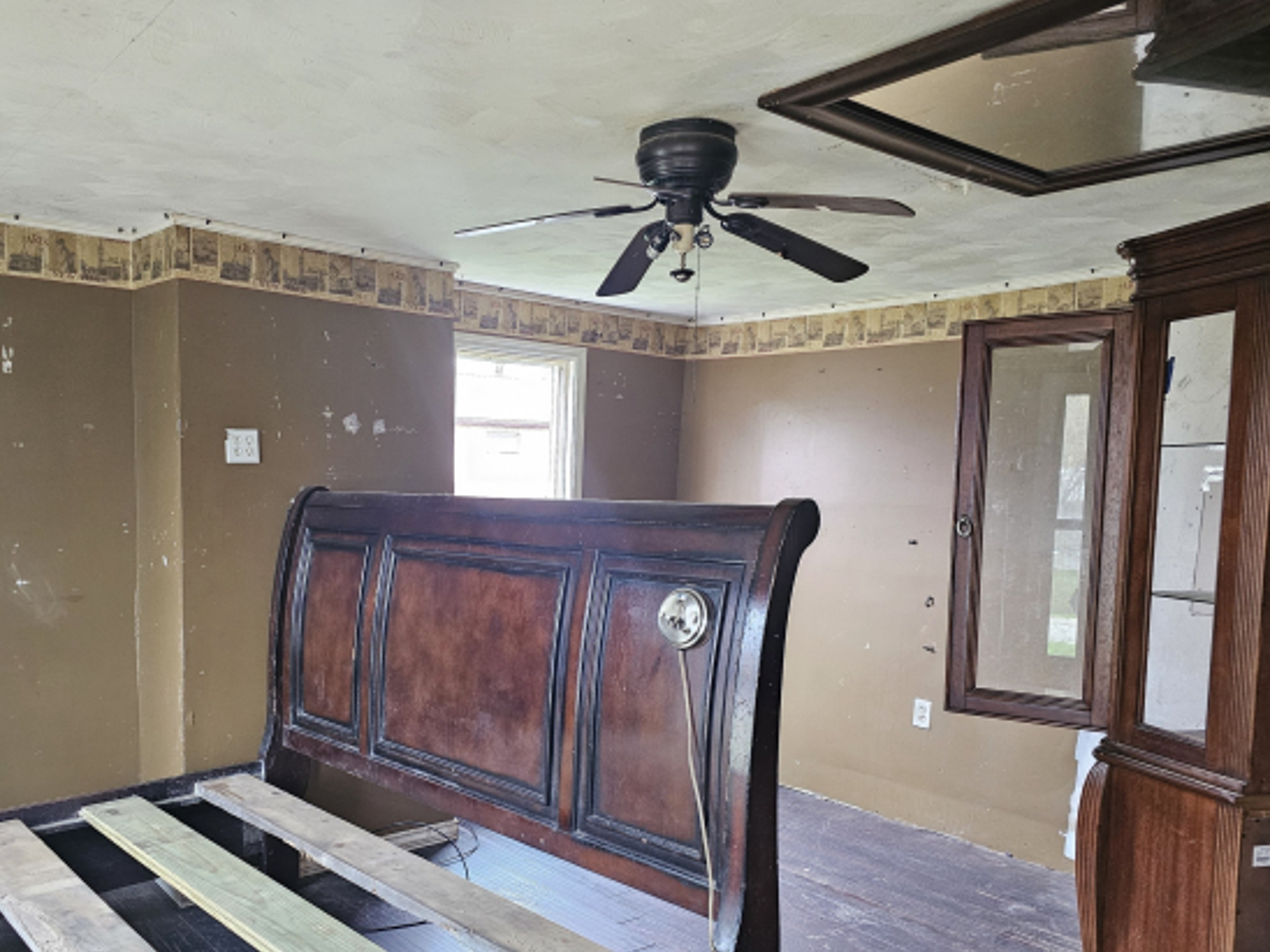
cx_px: 532
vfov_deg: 49.5
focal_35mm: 28
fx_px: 1027
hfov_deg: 63.1
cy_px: 563
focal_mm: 6.3
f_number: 1.7
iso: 640
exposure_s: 1/24
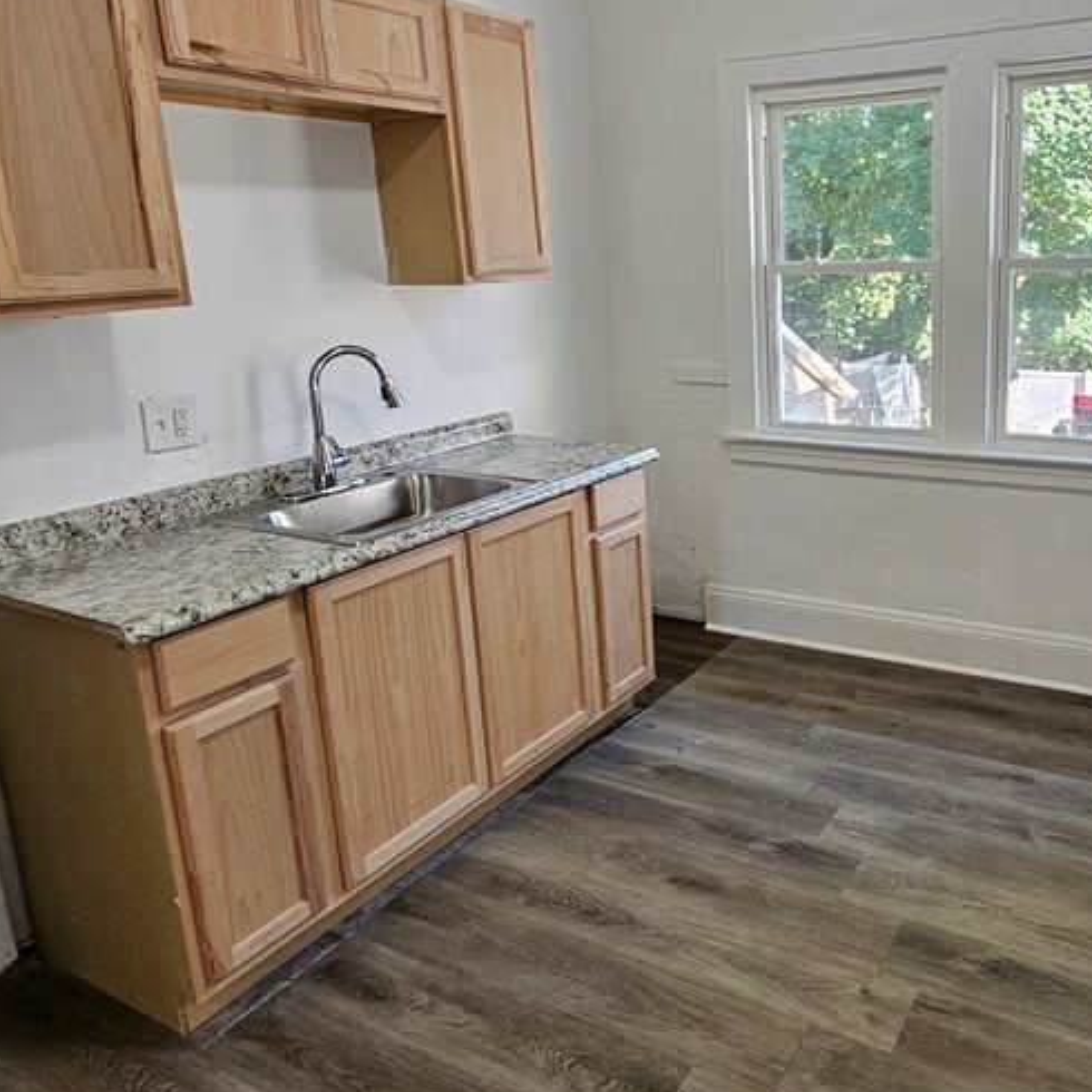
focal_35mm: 24
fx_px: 857
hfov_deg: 61.8
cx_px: 802
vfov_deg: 64.5
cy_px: 443
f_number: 2.2
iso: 160
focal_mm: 2.2
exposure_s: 1/60
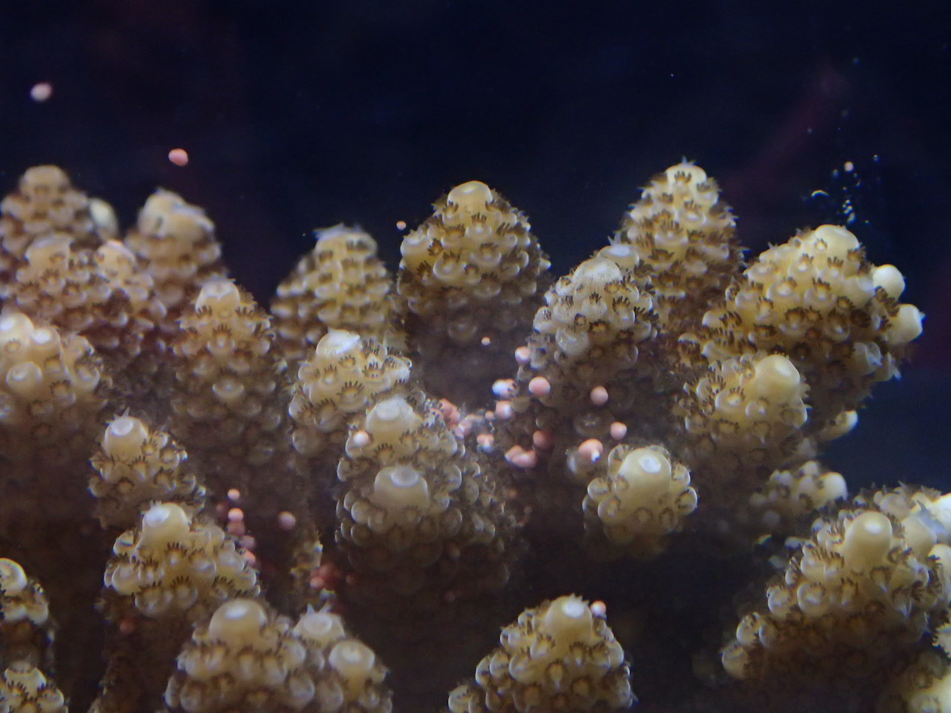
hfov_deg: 19.6
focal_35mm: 100
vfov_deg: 14.8
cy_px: 356
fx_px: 2747
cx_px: 476
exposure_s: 1/160
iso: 800
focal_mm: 18
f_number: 6.3
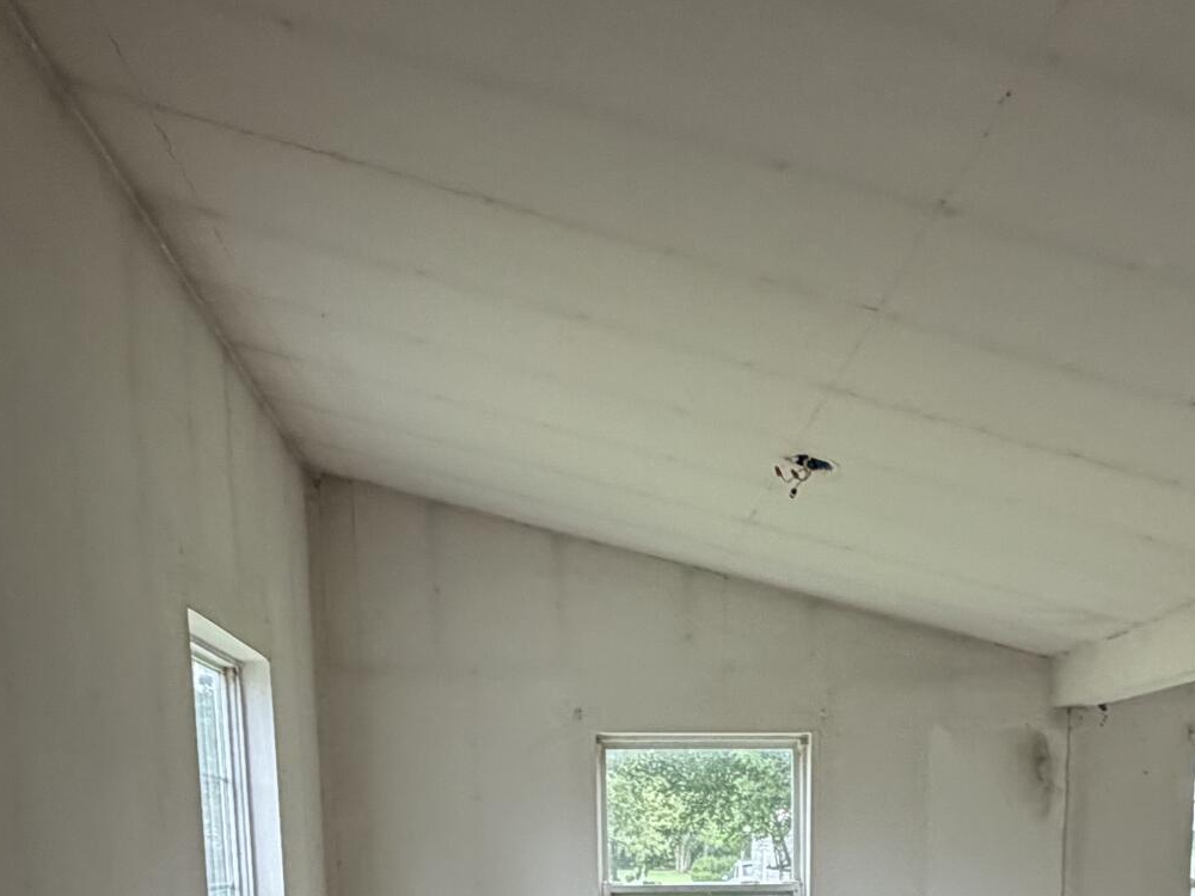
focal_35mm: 42
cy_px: 1094
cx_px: 707
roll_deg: +0.5
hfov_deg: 44.6
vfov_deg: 29.3
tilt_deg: -9.1
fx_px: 1450
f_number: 2.2
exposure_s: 1/106
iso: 320
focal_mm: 2.22
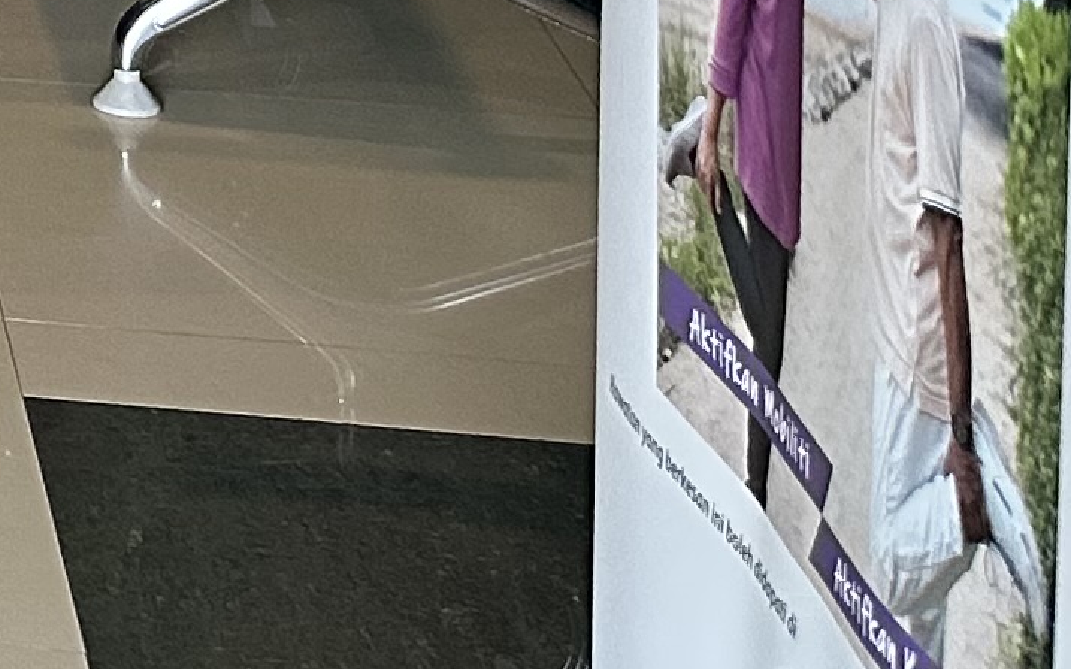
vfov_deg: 8.3
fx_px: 4174
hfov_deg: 11.3
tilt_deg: -6.0
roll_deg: +1.8
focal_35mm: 143
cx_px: -1743
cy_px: -1038
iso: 250
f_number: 1.78
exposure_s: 1/107
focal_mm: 6.86
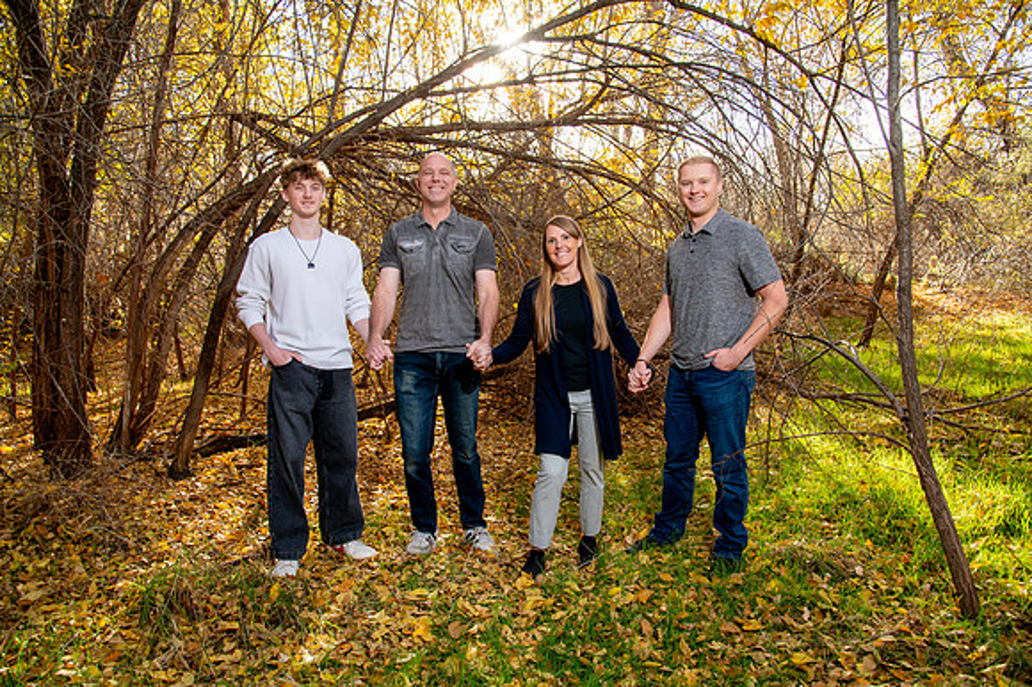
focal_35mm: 24
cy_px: 344
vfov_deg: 53.1
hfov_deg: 73.8
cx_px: 516
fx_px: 688
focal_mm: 24
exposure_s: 1/125
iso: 200
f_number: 6.3
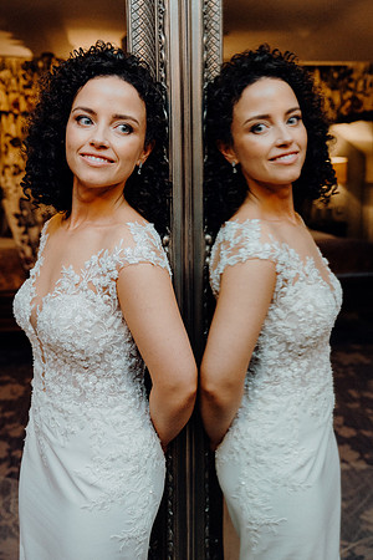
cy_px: 280
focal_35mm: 35
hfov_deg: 37.9
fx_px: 544
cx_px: 186
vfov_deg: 54.4
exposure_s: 1/160
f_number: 3.5
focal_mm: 35
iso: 2500
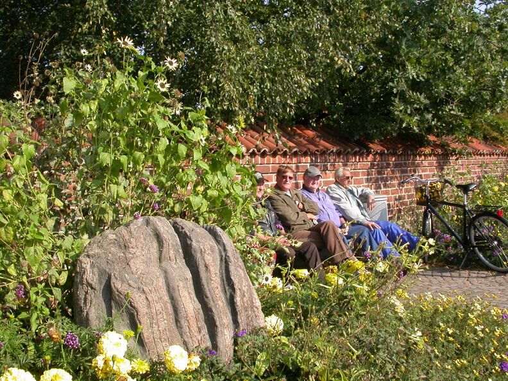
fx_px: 558
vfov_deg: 37.7
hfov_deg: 49.0
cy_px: 190
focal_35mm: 38
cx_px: 254
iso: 100
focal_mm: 7.85
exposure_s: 1/214
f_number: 6
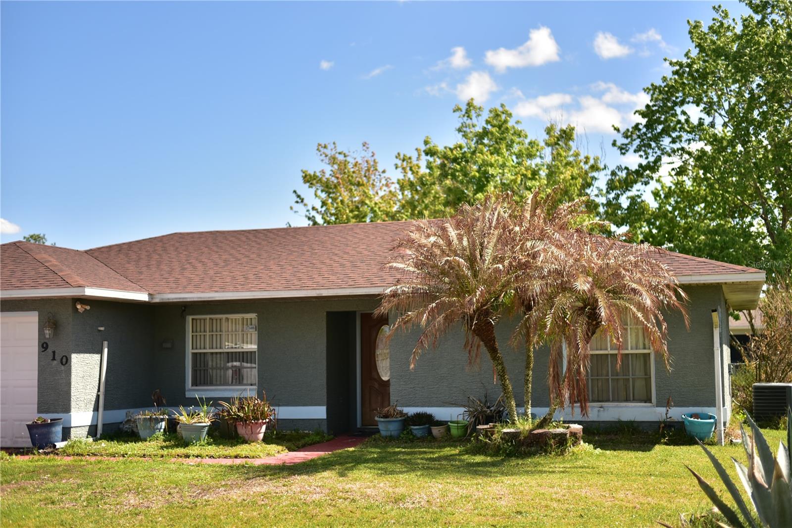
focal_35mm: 50
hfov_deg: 39.6
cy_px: 264
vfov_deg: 27.0
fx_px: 1100
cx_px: 396
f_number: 1.8
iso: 100
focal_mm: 50
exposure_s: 1/3200
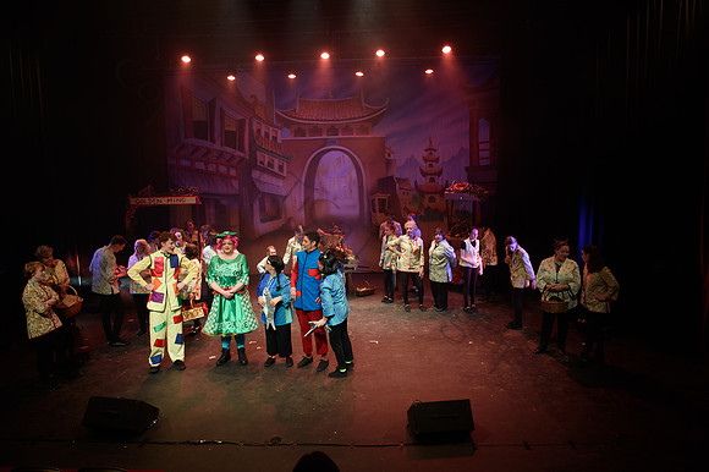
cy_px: 236
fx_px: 531
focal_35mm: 27
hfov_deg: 67.4
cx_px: 354
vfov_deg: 47.9
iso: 1250
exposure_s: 1/60
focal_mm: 27
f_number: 5.6
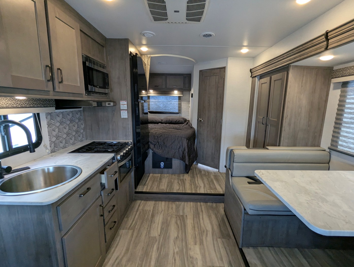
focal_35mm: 16
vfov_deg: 78.2
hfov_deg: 94.4
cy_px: 134
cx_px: 177
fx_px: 164
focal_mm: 2.35
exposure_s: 1/113
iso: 201
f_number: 2.2
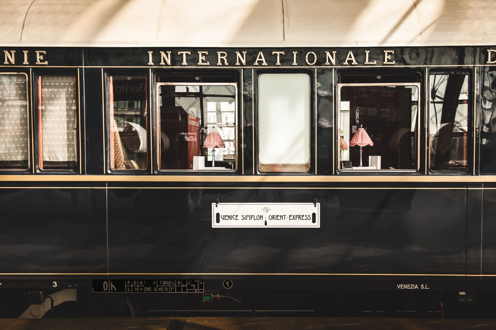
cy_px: 165
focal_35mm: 35
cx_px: 248
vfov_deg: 37.9
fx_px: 482
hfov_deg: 54.4
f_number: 5.6
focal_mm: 35
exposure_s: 1/125
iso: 100
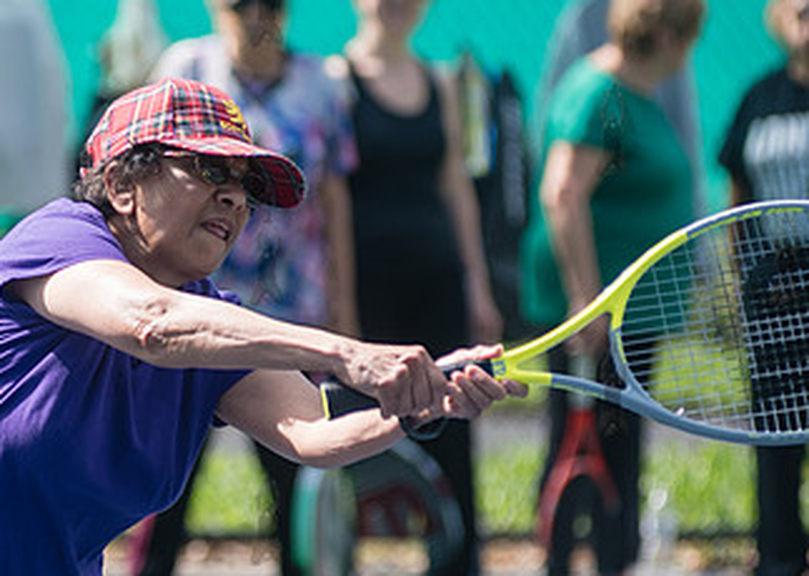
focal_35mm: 419
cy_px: 199
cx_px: 126
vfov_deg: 3.4
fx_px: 9617
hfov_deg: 4.8
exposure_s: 1/1000
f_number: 4
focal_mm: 200
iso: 200
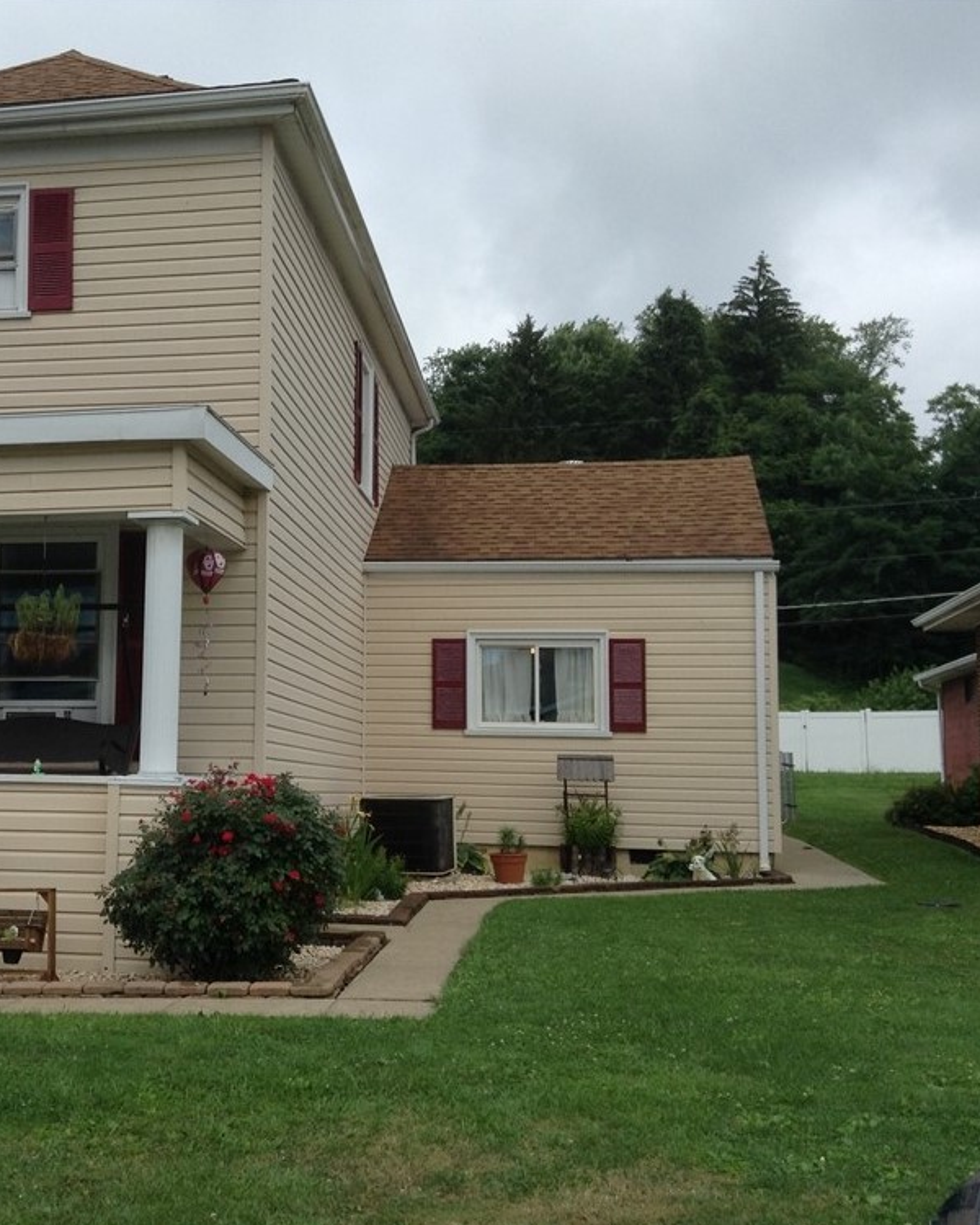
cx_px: 253
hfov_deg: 33.5
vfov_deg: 42.0
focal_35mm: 44
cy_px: 619
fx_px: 1595
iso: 25
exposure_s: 1/733
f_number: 2.4
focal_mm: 3.3
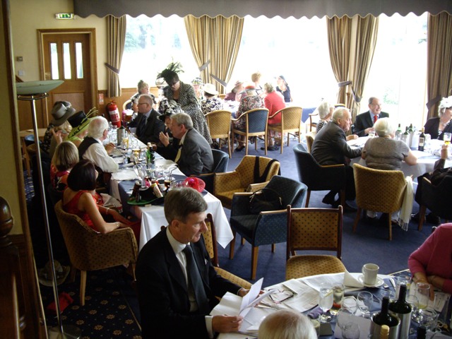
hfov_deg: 49.0
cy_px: 170
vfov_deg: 37.7
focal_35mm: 38
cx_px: 226
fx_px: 496
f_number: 2.8
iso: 400
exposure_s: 1/80
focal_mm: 7.9
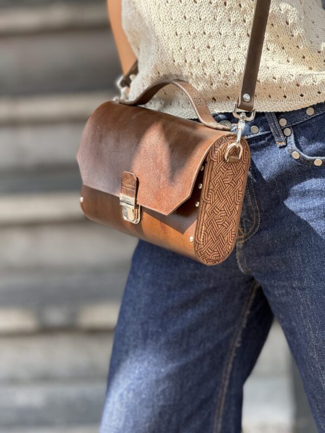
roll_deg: +5.9
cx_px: 162
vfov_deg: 16.4
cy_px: 216
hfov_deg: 12.3
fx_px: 1502
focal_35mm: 120
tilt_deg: -10.9
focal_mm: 15.66
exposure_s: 1/349
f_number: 2.8
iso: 64
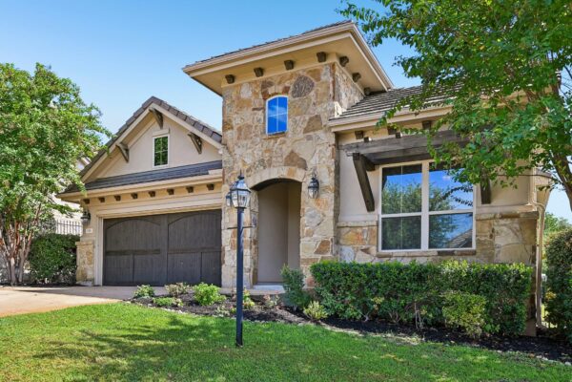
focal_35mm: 24
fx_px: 389
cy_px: 191
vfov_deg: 52.2
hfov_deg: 72.6
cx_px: 286
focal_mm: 24.5
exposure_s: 1/80
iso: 100
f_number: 8
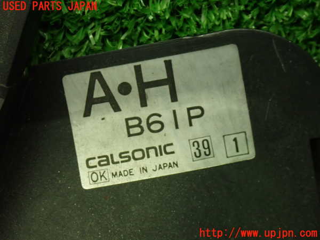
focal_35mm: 77
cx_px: 160
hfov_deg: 25.3
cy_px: 120
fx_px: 712
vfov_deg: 19.1
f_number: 4.1
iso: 640
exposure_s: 1/80
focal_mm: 13.65
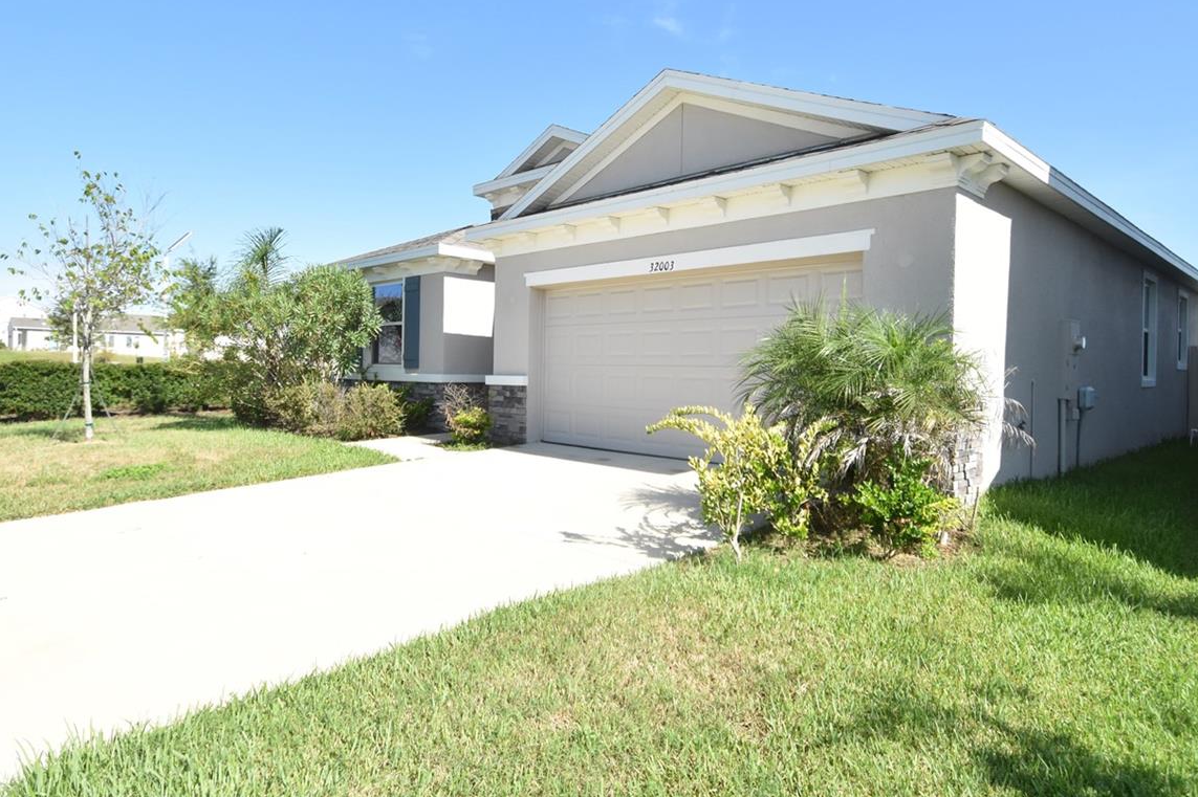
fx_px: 698
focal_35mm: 21
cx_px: 619
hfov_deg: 81.2
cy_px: 369
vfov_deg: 59.4
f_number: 3.5
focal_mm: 10
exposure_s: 1/4000
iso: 800
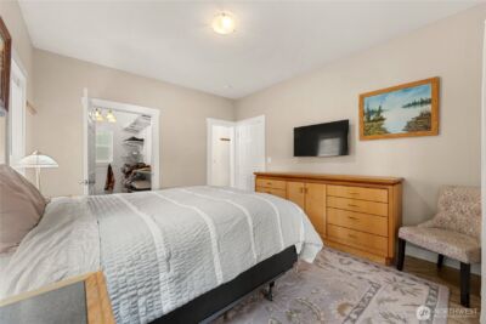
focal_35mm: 14
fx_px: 189
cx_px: 243
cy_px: 162
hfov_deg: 104.2
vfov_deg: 81.3
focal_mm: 14
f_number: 2.8
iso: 400
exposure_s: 1/15
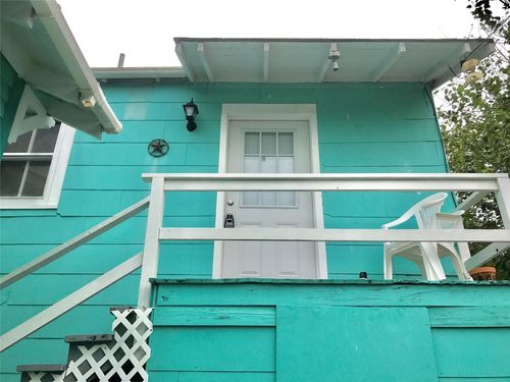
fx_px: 413
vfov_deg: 49.7
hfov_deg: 63.4
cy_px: 191
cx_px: 255
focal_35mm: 28
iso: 20
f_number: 1.8
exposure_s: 1/1773
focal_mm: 3.99
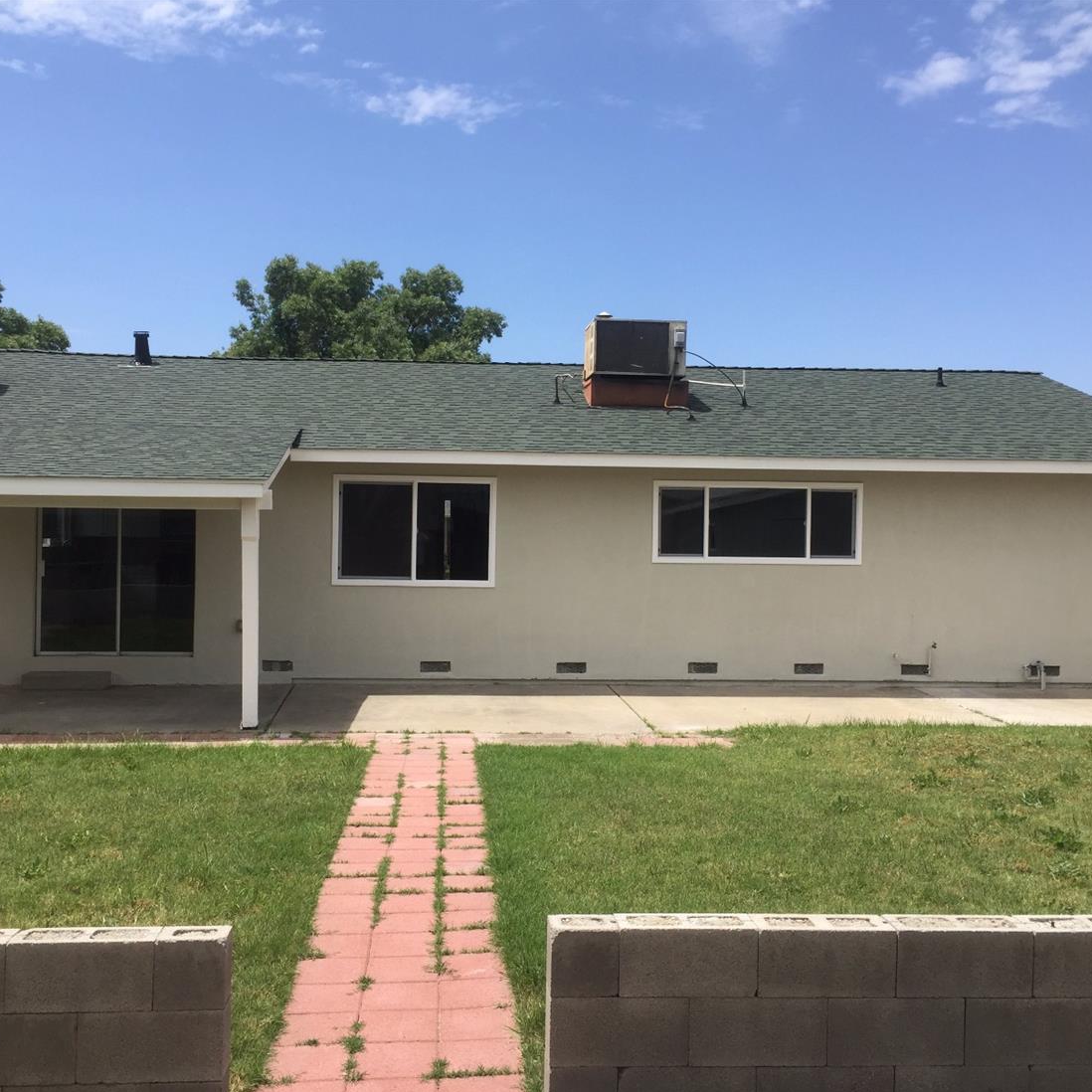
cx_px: 507
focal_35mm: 35
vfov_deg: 47.2
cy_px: 557
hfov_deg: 47.2
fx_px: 1249
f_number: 2.2
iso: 32
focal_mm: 4.15
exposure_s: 1/1883
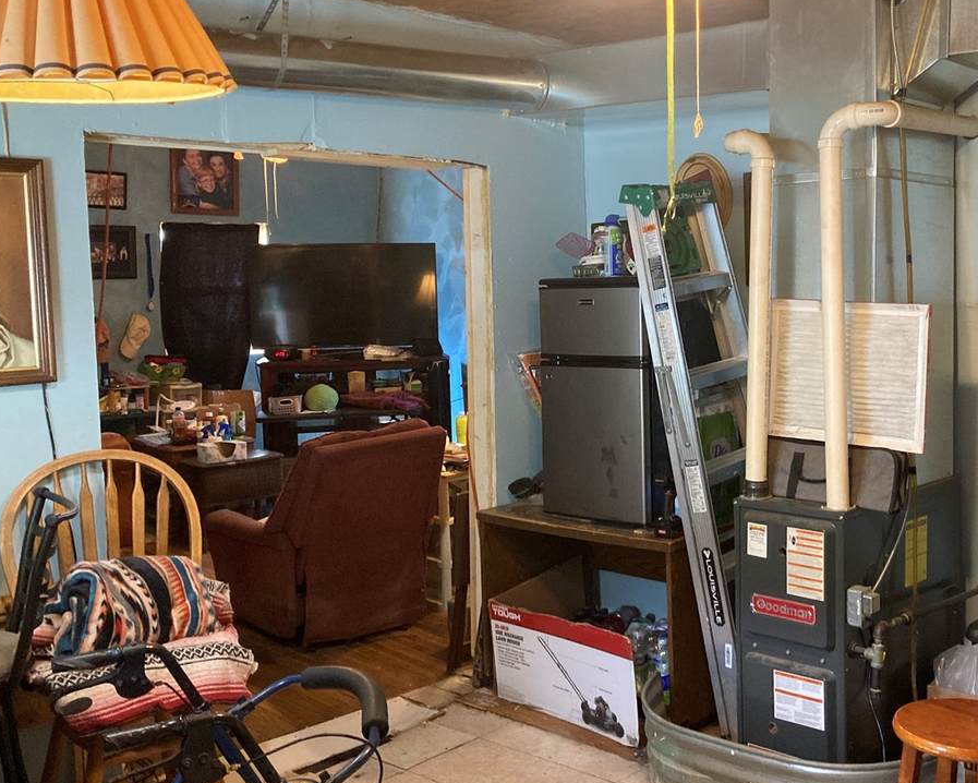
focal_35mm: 39
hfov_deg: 46.0
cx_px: 664
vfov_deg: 38.2
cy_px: 372
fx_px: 1129
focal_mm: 3.99
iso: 320
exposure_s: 1/60
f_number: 1.8
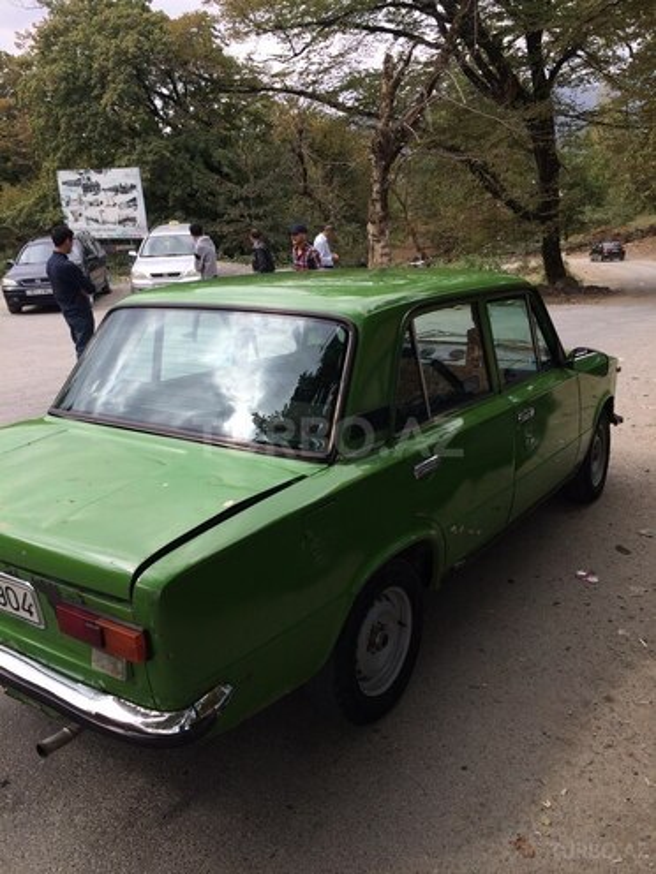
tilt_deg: -21.6
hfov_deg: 48.2
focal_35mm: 29
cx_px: 328
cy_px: 437
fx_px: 733
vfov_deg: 61.7
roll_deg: +4.7
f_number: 2.2
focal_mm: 4.15
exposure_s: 1/760
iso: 32
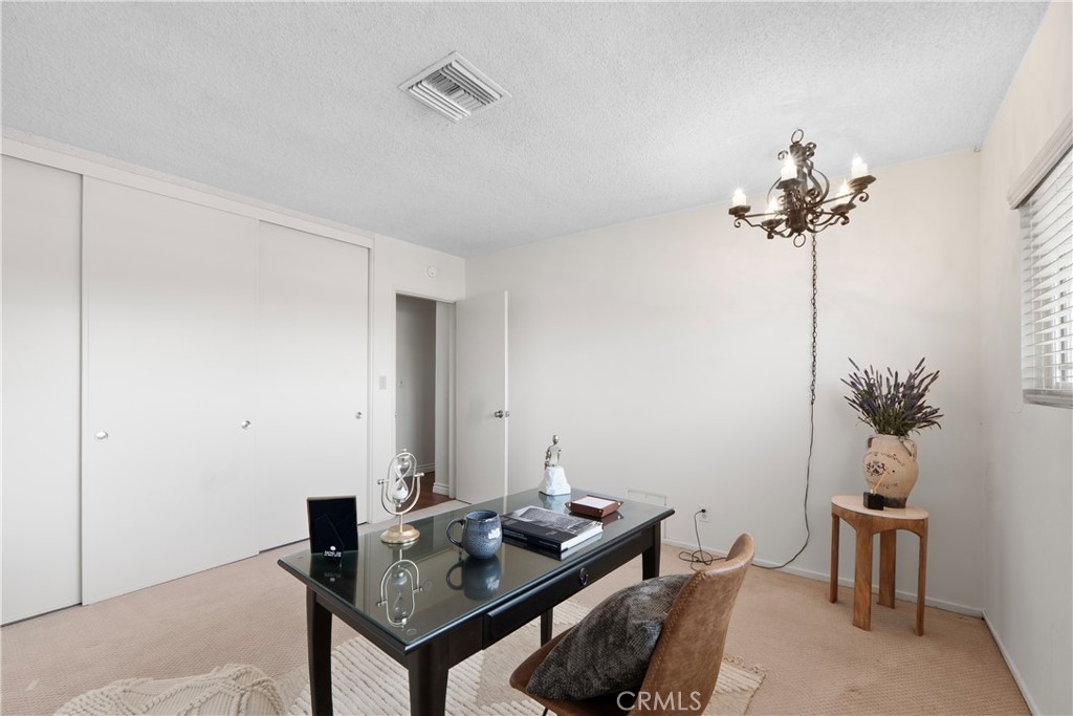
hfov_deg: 100.4
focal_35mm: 15
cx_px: 536
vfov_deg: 77.3
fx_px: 447
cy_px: 358
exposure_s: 1/1.67
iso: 100
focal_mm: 10
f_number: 9
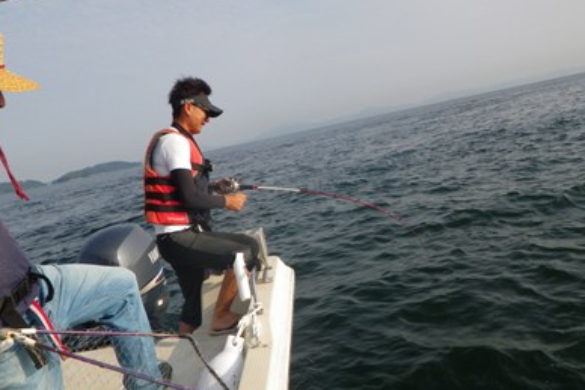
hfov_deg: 61.9
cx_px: 288
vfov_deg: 43.6
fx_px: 488
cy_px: 218
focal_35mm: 30
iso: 80
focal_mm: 5
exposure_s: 1/640
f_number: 4.2
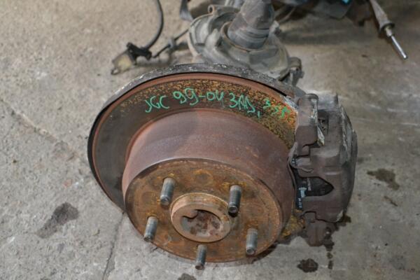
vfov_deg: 28.1
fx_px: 560
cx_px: 210
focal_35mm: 48
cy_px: 140
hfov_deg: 41.1
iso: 2800
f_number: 7.1
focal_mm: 32
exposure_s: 1/60
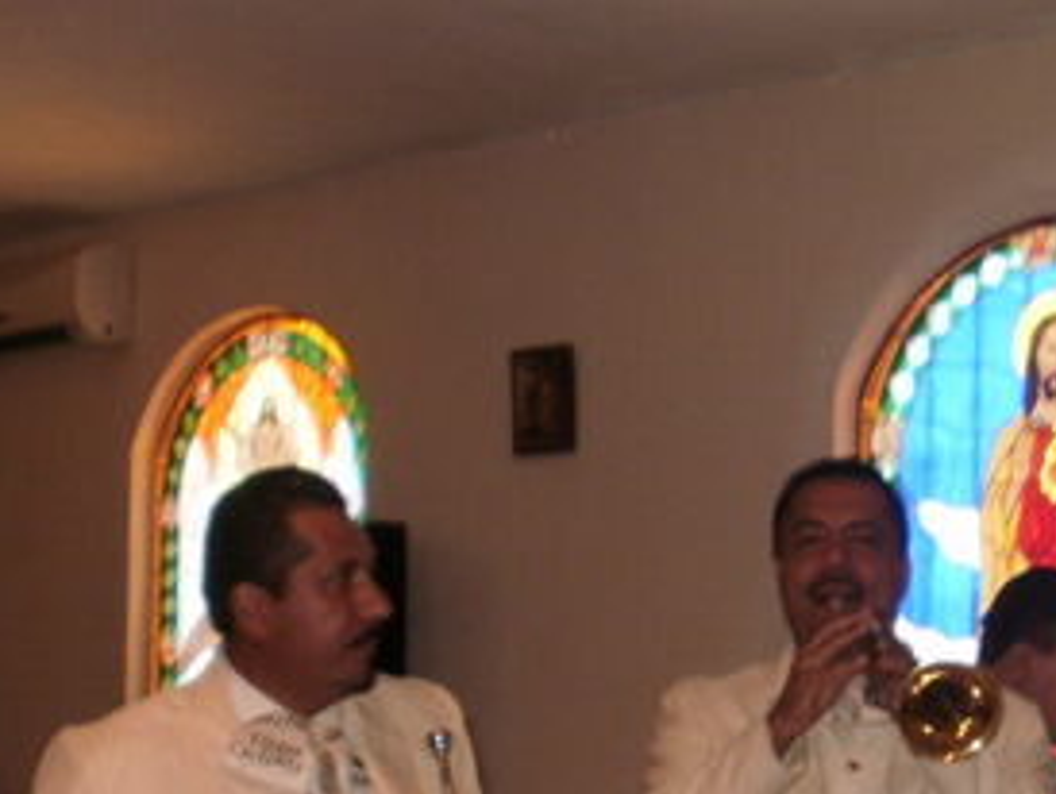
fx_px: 2565
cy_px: 798
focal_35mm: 84
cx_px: 975
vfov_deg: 17.2
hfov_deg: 22.6
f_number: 3.5
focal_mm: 6.3
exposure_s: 1/30
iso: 125
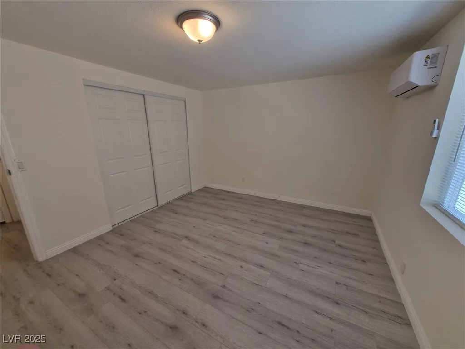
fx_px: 175
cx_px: 232
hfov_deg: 106.2
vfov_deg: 89.9
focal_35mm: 13
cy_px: 174
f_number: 2.2
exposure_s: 1/60
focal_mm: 1.7
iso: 50
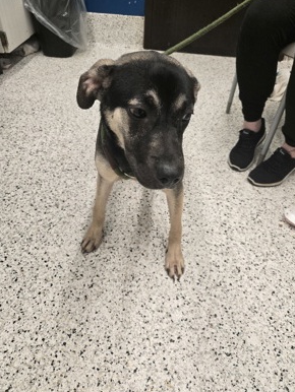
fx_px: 284
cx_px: 158
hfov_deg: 54.9
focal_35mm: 25
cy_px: 191
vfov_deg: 69.3
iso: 200
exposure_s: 1/180
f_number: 1.8
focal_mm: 5.4
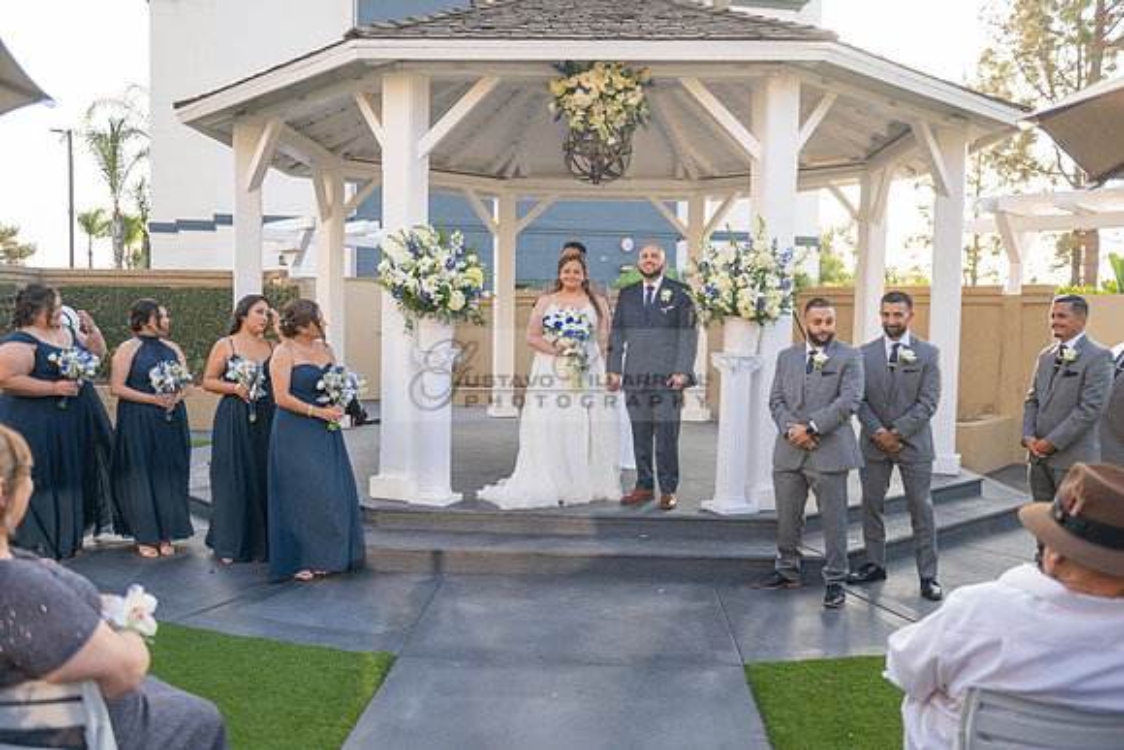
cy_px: 375
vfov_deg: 41.1
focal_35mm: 32
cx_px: 562
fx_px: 999
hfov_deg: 58.7
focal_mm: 32
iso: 400
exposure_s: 1/800
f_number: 2.8
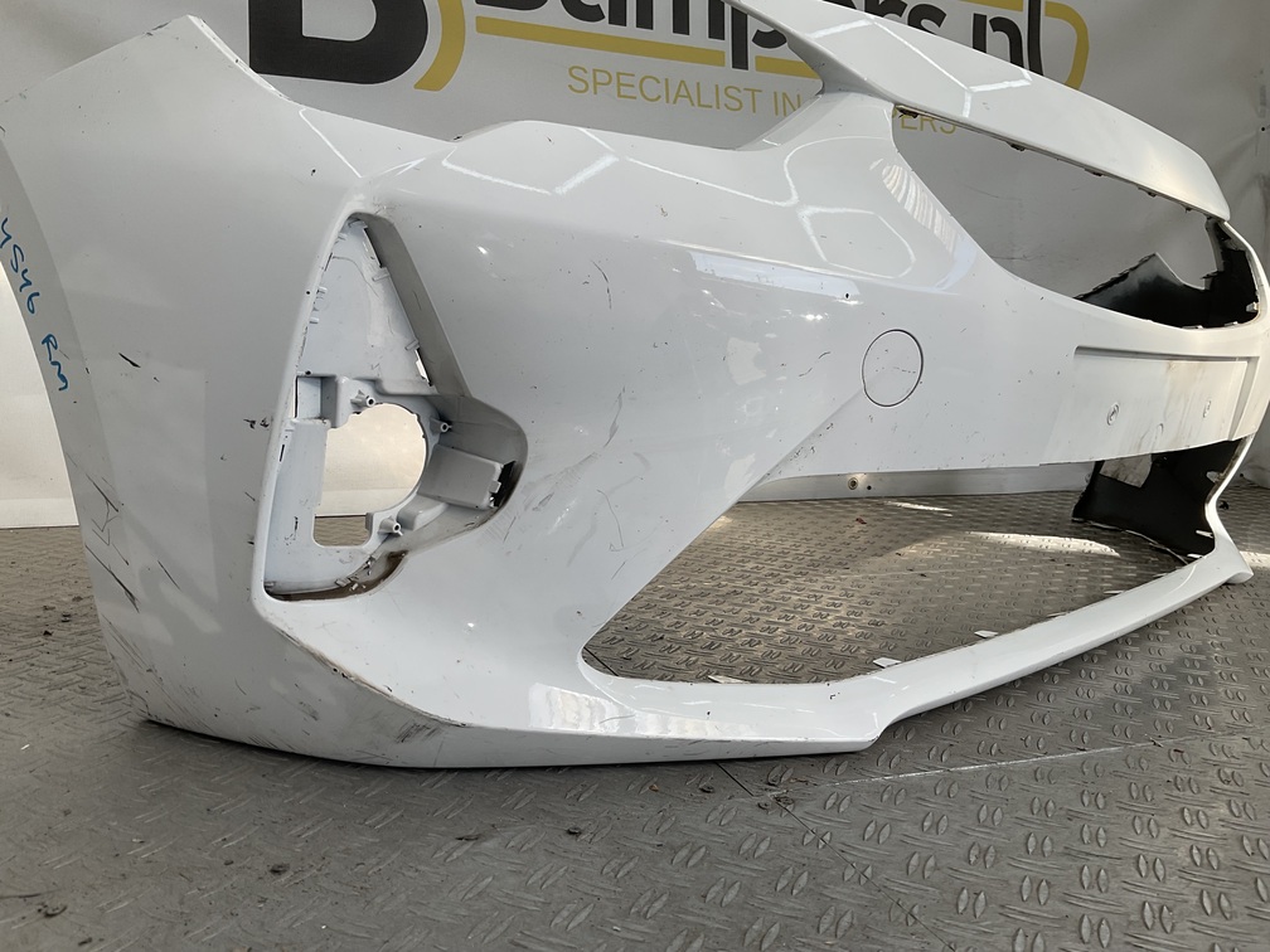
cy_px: 476
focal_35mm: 29
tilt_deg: -7.7
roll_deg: -2.6
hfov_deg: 61.7
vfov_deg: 48.2
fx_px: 1064
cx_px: 635
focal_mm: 3
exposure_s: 1/574
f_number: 1.8
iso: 16
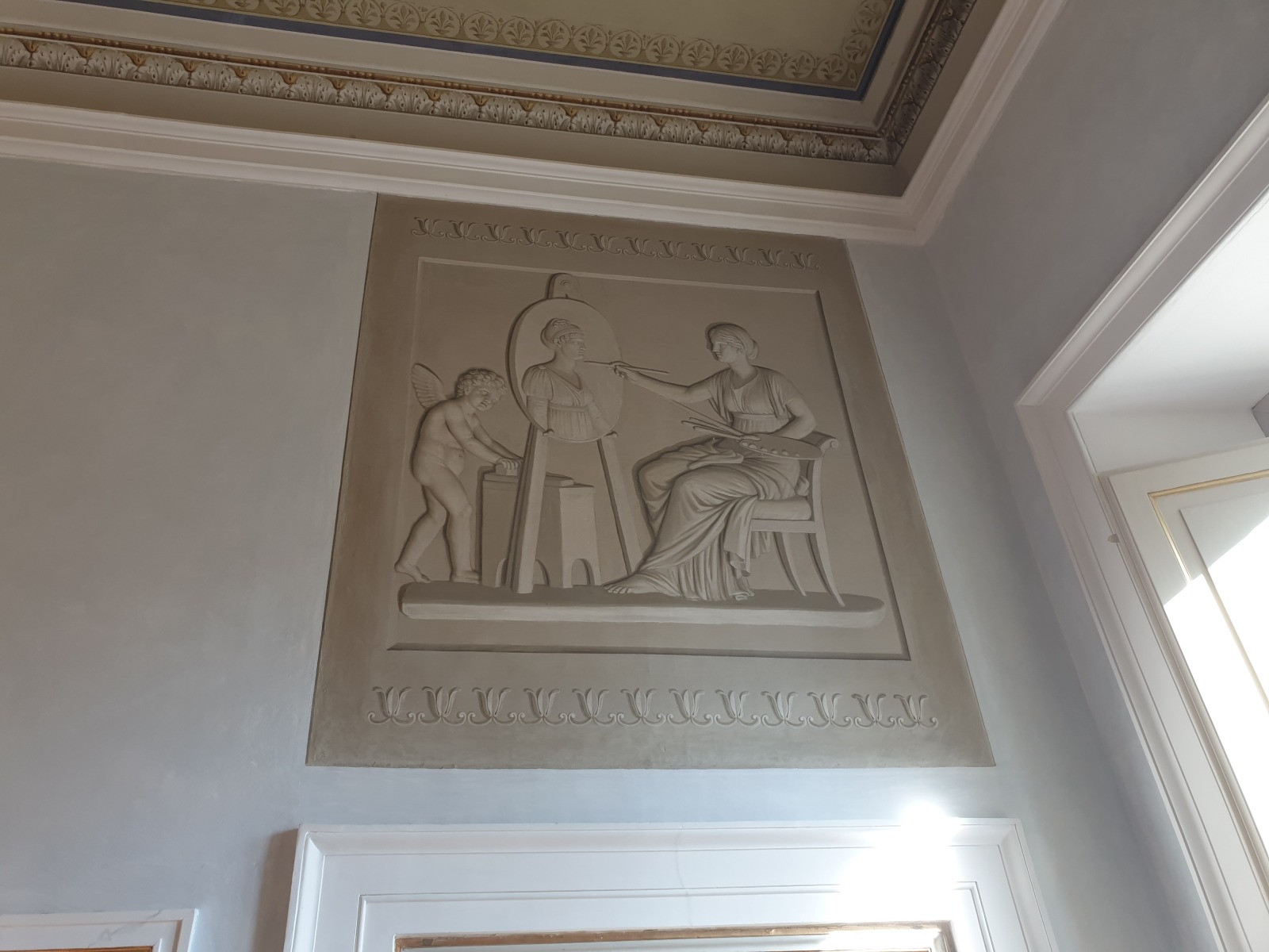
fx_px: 953
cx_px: 634
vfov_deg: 53.1
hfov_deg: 67.3
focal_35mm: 26
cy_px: 476
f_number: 2.4
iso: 50
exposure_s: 1/50
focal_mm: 4.3
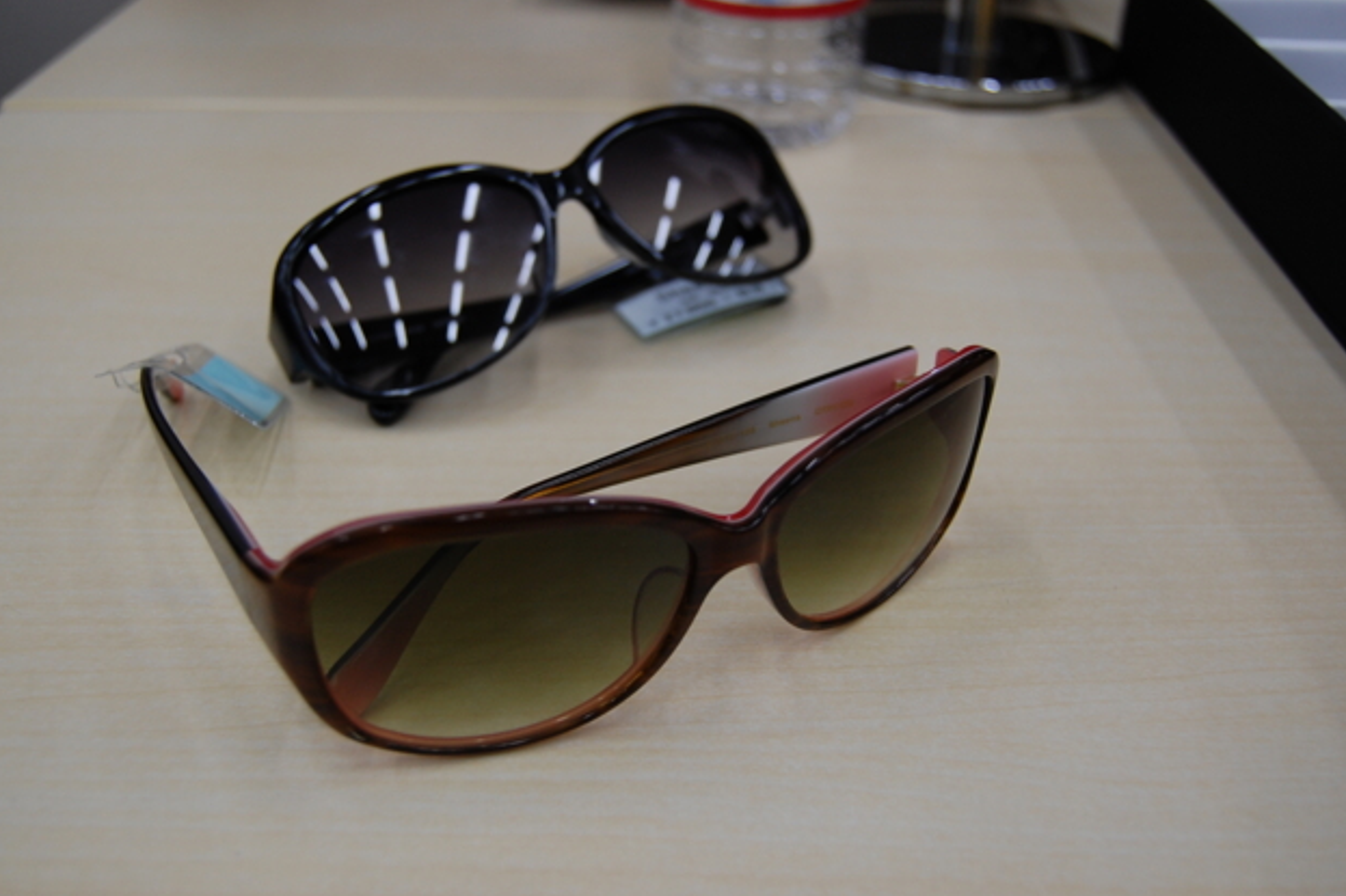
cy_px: 445
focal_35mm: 40
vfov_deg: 33.4
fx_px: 1495
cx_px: 659
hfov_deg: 48.5
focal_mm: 26
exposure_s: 1/60
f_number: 4
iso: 400
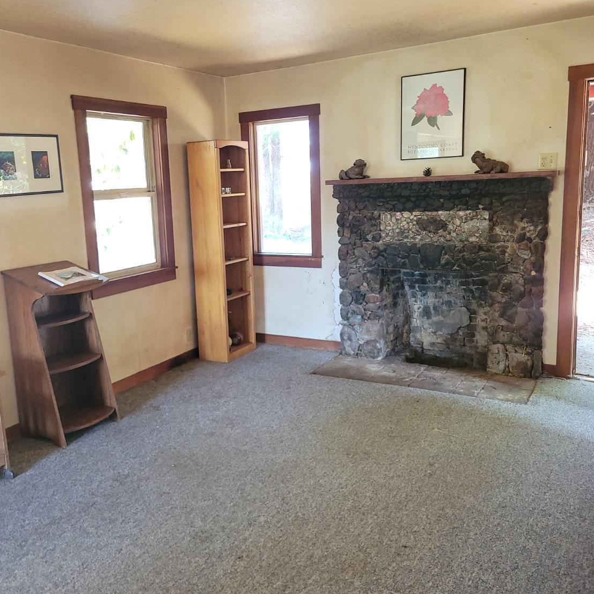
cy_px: 298
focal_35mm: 31
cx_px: 256
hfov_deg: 52.4
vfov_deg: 52.5
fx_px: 602
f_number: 1.8
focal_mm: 5.4
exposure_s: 1/40
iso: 320
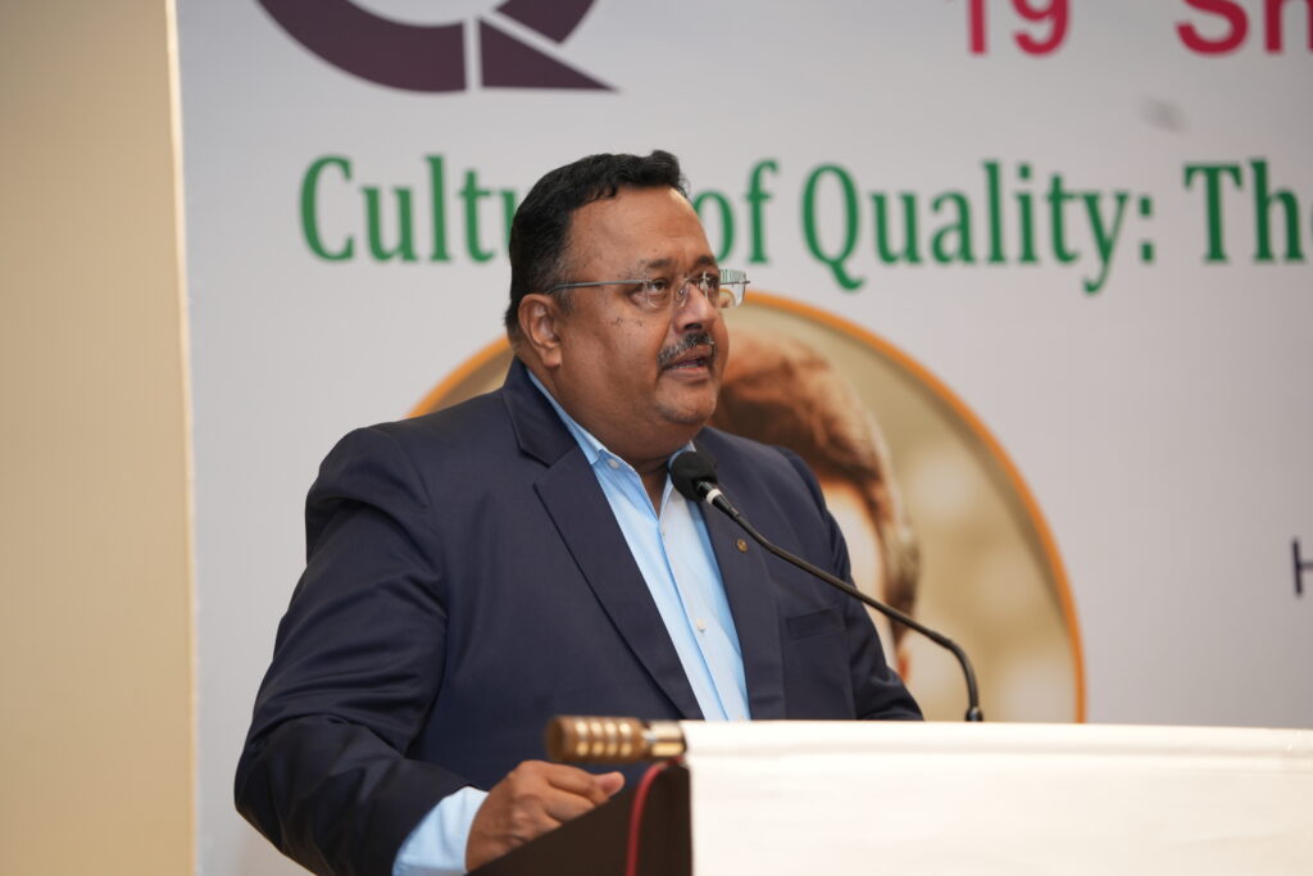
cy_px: 438
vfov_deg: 13.0
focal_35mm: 105
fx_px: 3830
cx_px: 656
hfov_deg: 19.5
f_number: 2.8
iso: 800
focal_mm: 105
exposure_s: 1/160
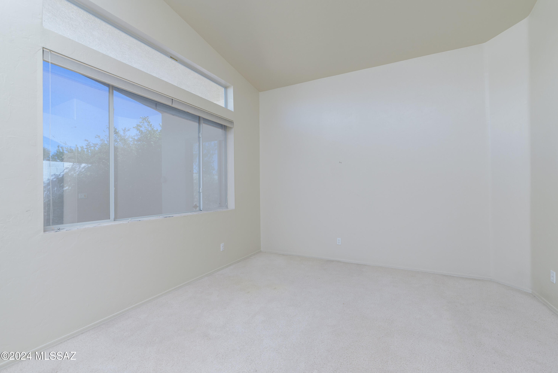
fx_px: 233
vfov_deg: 77.4
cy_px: 186
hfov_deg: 100.4
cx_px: 279
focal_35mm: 15
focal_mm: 15
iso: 320
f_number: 7.1
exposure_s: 1/80
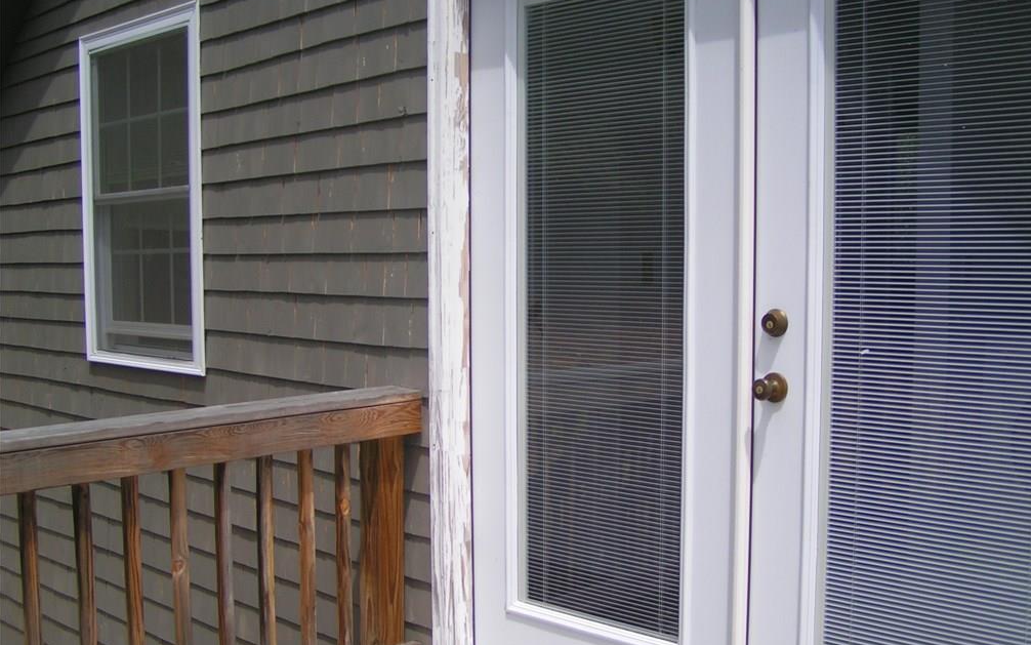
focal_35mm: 41
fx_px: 1152
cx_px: 524
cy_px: 361
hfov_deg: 48.2
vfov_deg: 31.2
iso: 50
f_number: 2.8
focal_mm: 5.8
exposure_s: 1/800
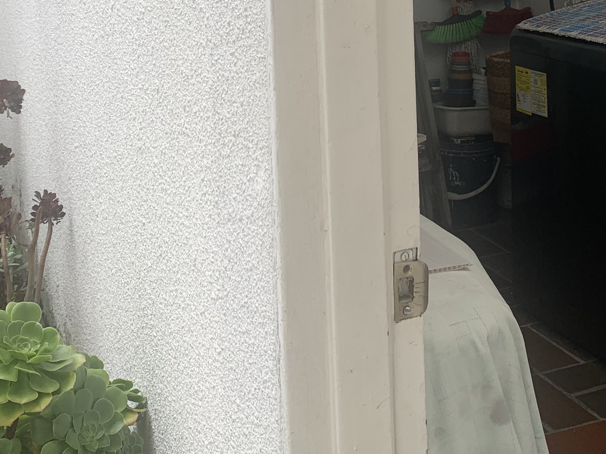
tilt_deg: -4.0
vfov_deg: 23.3
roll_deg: +2.6
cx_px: 401
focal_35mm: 60
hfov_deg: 31.9
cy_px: -8
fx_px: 1050
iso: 25
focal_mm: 4.25
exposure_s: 1/345
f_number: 1.8
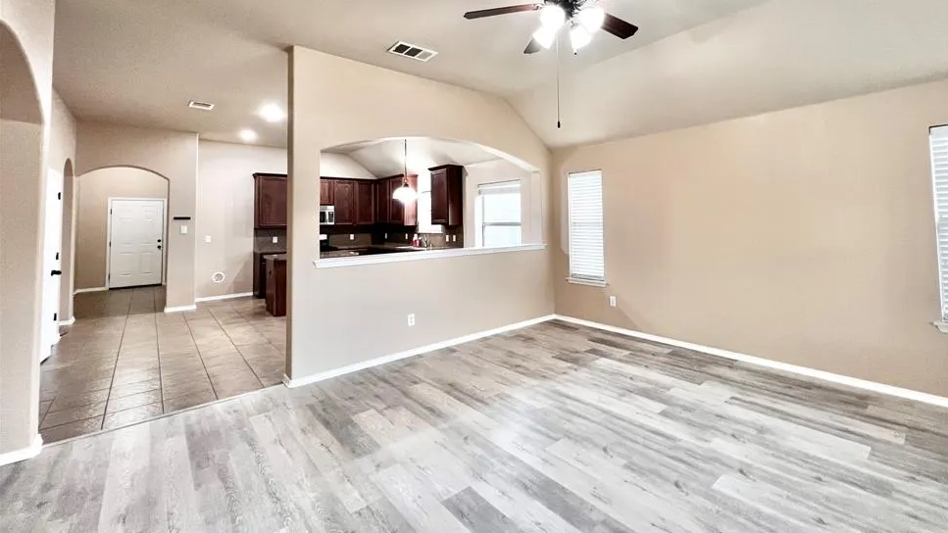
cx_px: 501
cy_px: 200
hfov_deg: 102.9
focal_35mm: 15
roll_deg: +0.5
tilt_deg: +2.5
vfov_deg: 69.4
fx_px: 377
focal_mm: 1.57
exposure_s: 1/60
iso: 200
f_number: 1.8
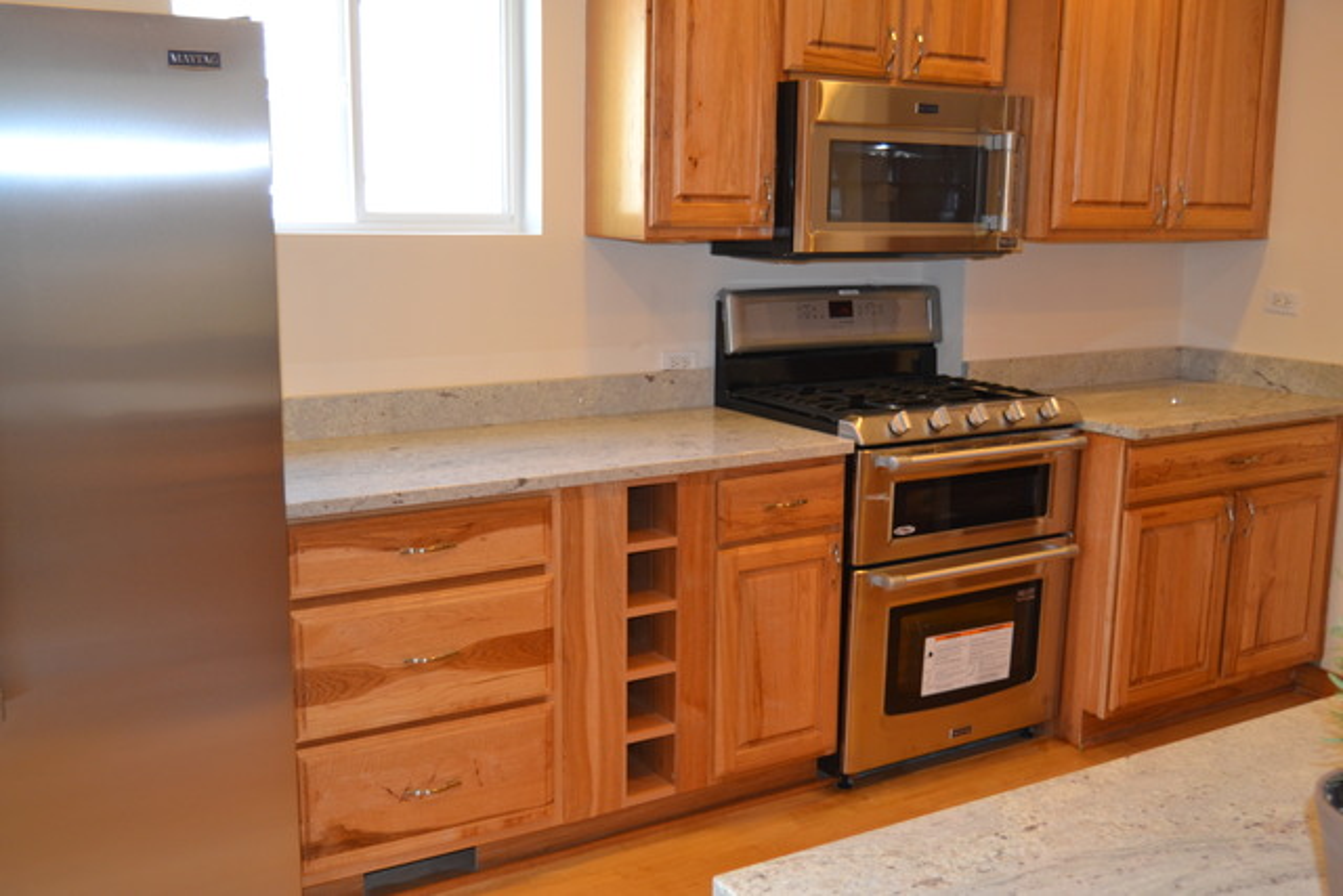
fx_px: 1287
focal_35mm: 34
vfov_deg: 38.4
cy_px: 448
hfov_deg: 55.1
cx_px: 672
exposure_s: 1/60
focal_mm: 23
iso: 560
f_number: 3.8
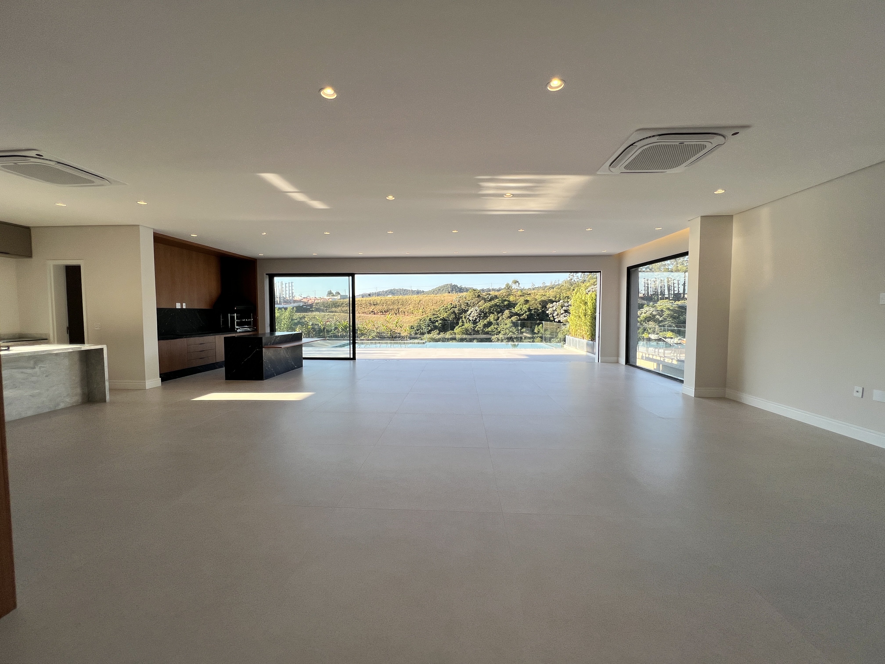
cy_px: 332
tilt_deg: -3.9
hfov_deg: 106.2
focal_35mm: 13
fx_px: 332
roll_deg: -0.5
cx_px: 442
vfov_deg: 89.9
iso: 32
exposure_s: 1/331
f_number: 1.8
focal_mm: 1.57
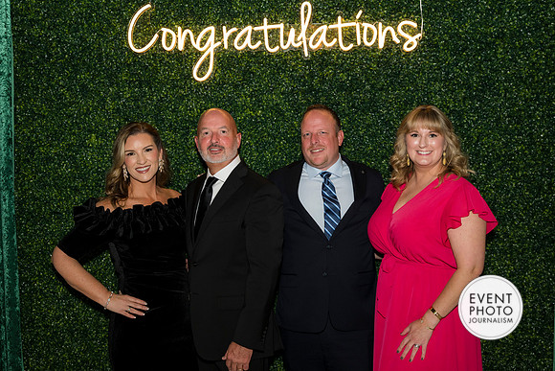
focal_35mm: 46
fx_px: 709
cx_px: 278
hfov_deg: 42.7
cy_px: 186
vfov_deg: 29.3
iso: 640
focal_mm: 46
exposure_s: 1/160
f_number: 5
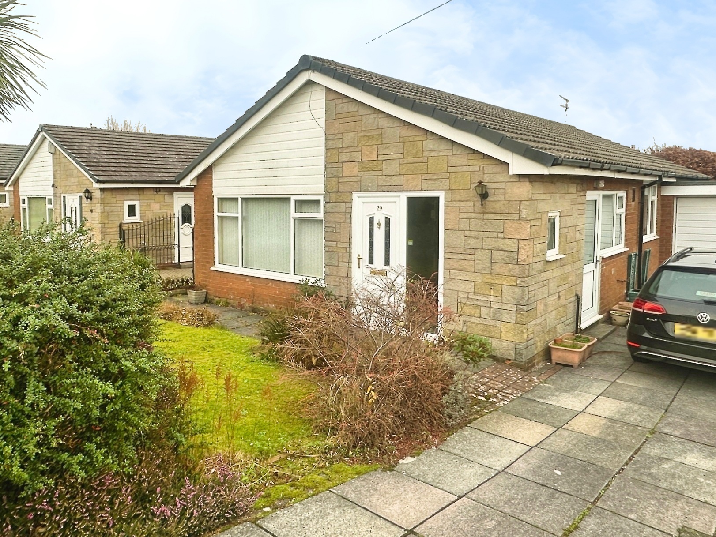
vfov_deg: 54.9
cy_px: 253
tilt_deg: -3.8
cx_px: 335
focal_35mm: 25
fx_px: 517
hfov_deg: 69.3
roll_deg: +0.1
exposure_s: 1/189
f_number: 2.2
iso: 40
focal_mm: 2.22
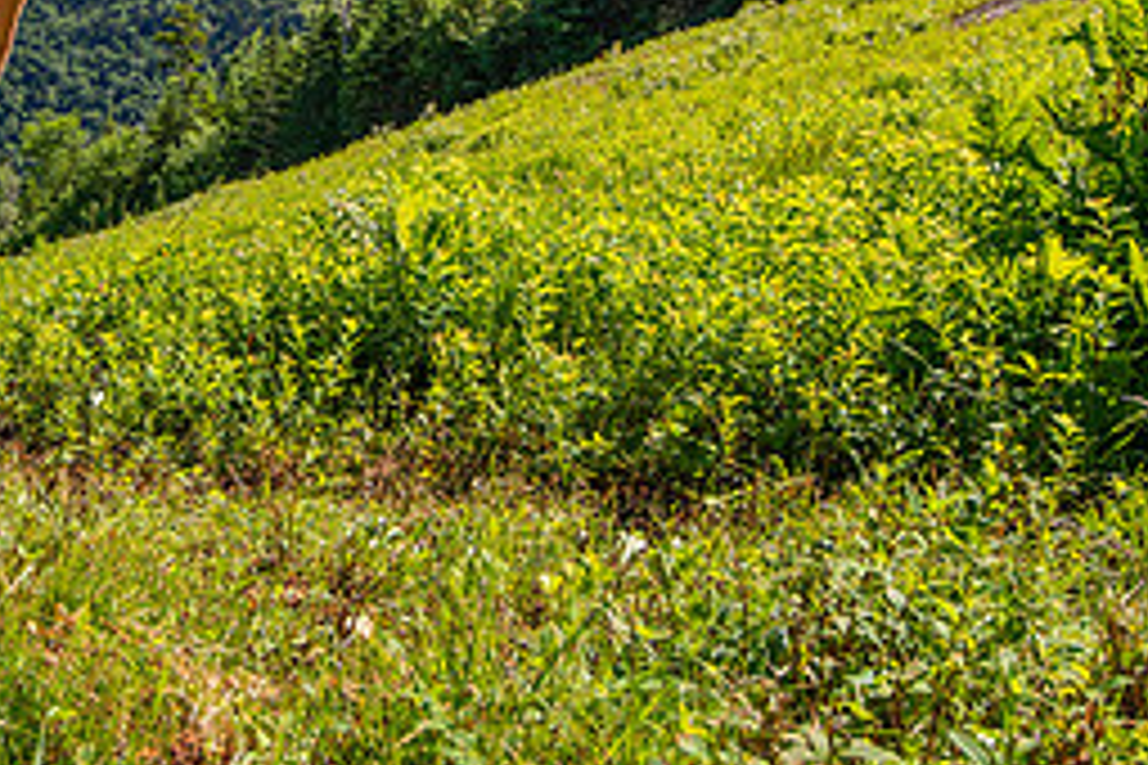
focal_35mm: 50
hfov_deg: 38.2
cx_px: 239
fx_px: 1594
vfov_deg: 25.3
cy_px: -50
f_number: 5
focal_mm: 22
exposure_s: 1/500
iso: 100
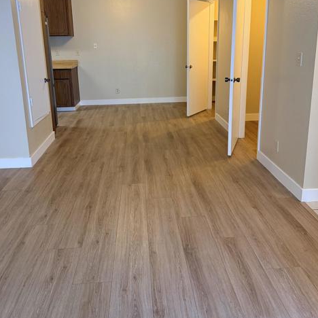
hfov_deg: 55.6
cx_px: 159
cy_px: 110
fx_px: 301
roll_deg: +1.1
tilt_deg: -12.8
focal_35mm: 29
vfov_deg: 54.7
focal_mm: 6.76
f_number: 1.78
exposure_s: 1/60
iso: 320
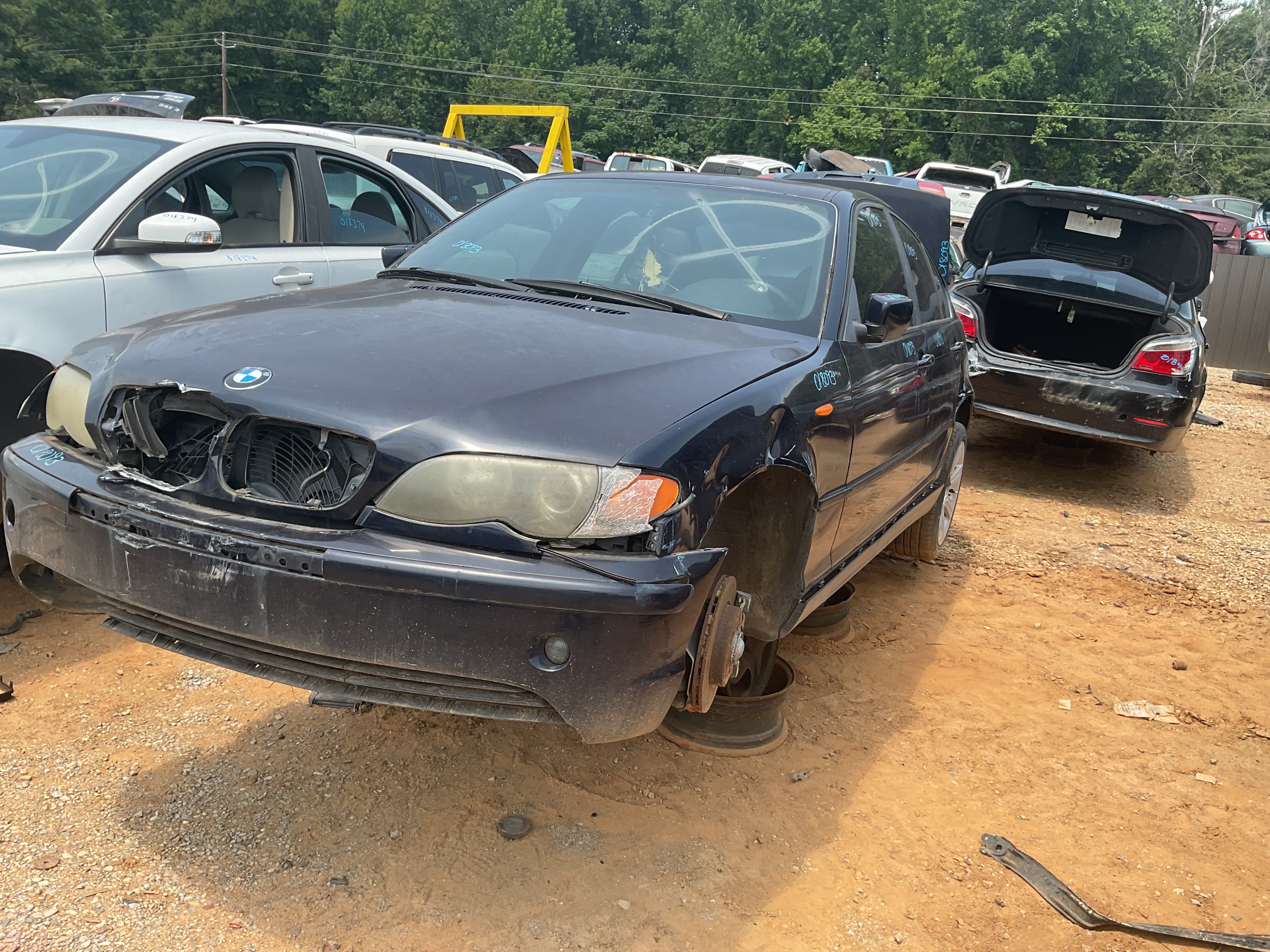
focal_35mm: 29
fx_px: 1064
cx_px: 635
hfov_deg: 61.7
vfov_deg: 48.2
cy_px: 476
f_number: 1.8
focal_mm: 3
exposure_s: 1/781
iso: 16
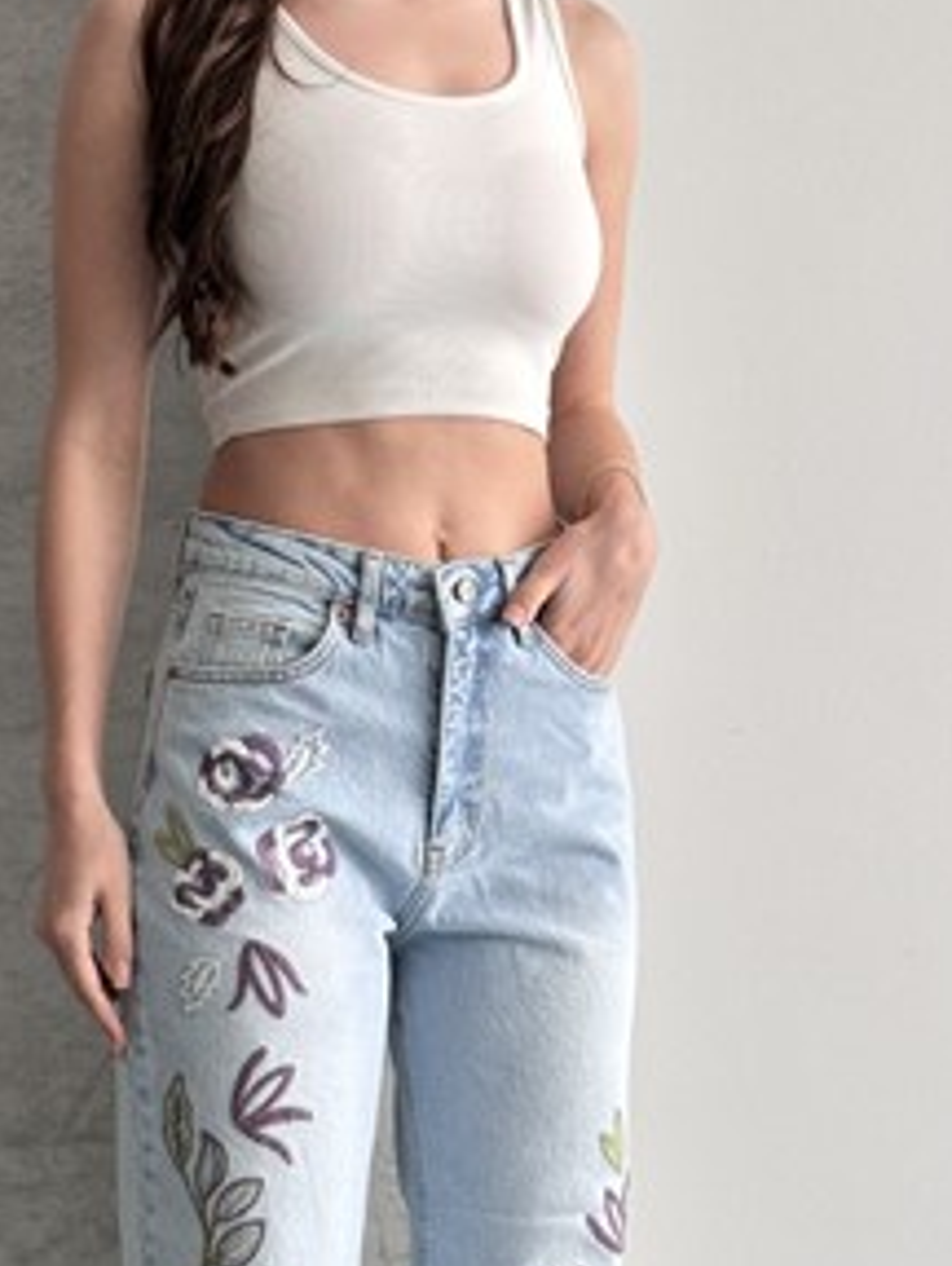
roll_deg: +0.1
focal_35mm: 89
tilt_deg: -5.6
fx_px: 3256
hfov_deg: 16.6
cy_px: 1087
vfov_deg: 21.6
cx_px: 410
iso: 80
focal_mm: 6.86
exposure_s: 1/93
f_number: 1.78
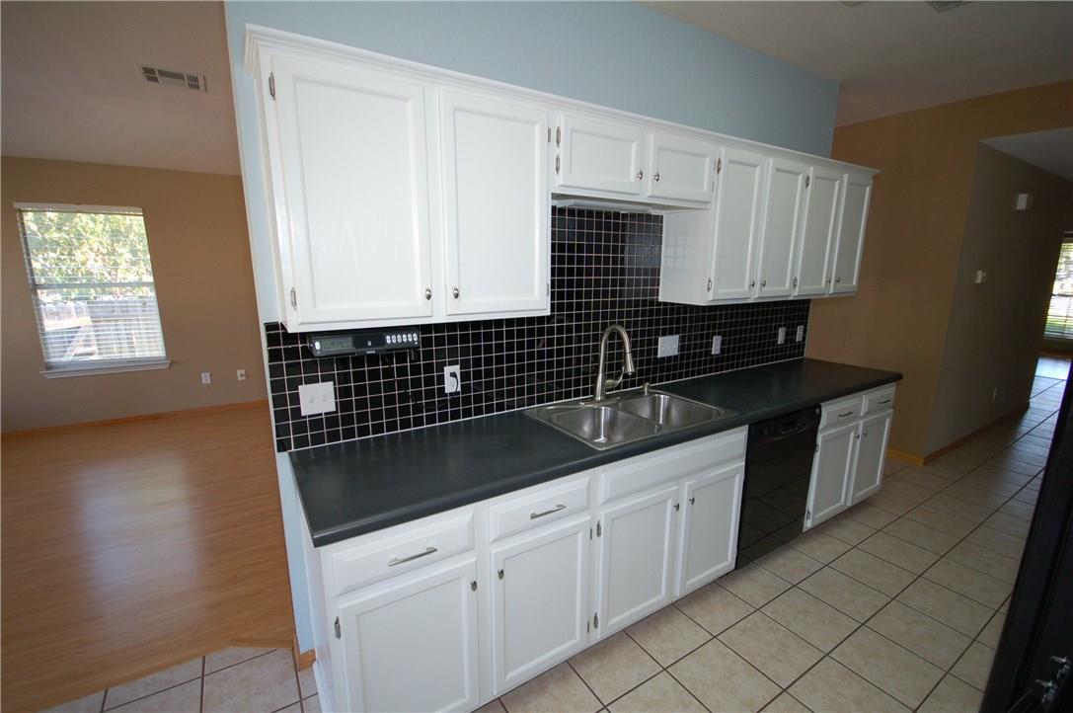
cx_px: 536
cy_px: 356
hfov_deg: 100.5
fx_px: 447
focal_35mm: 15
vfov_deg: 77.2
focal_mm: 10
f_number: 5
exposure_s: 1/60
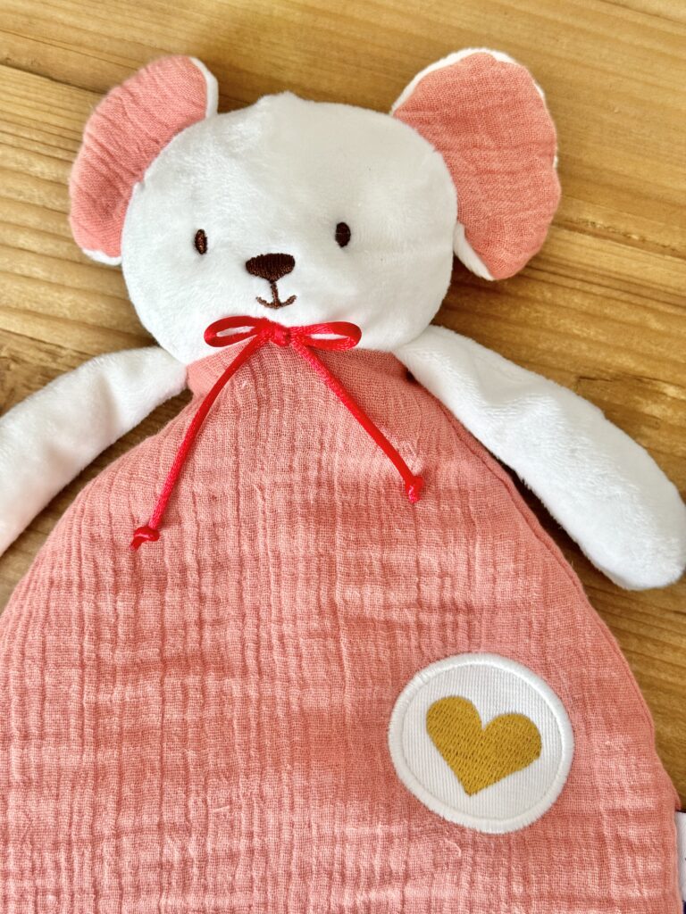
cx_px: 343
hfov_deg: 30.3
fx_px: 1268
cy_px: 457
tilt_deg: -83.3
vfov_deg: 39.7
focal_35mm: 48
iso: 80
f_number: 1.78
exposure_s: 1/120
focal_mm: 6.76
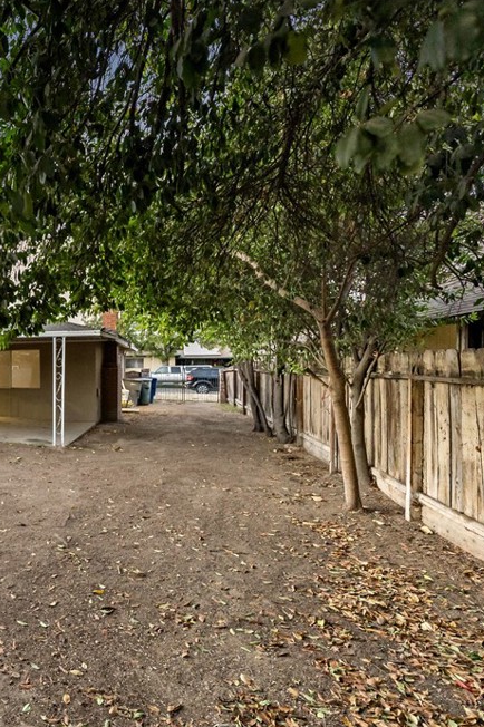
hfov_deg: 42.2
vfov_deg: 78.6
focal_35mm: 22
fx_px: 444
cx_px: -71
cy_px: 377
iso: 2500
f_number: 2.8
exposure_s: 1/160
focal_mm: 14
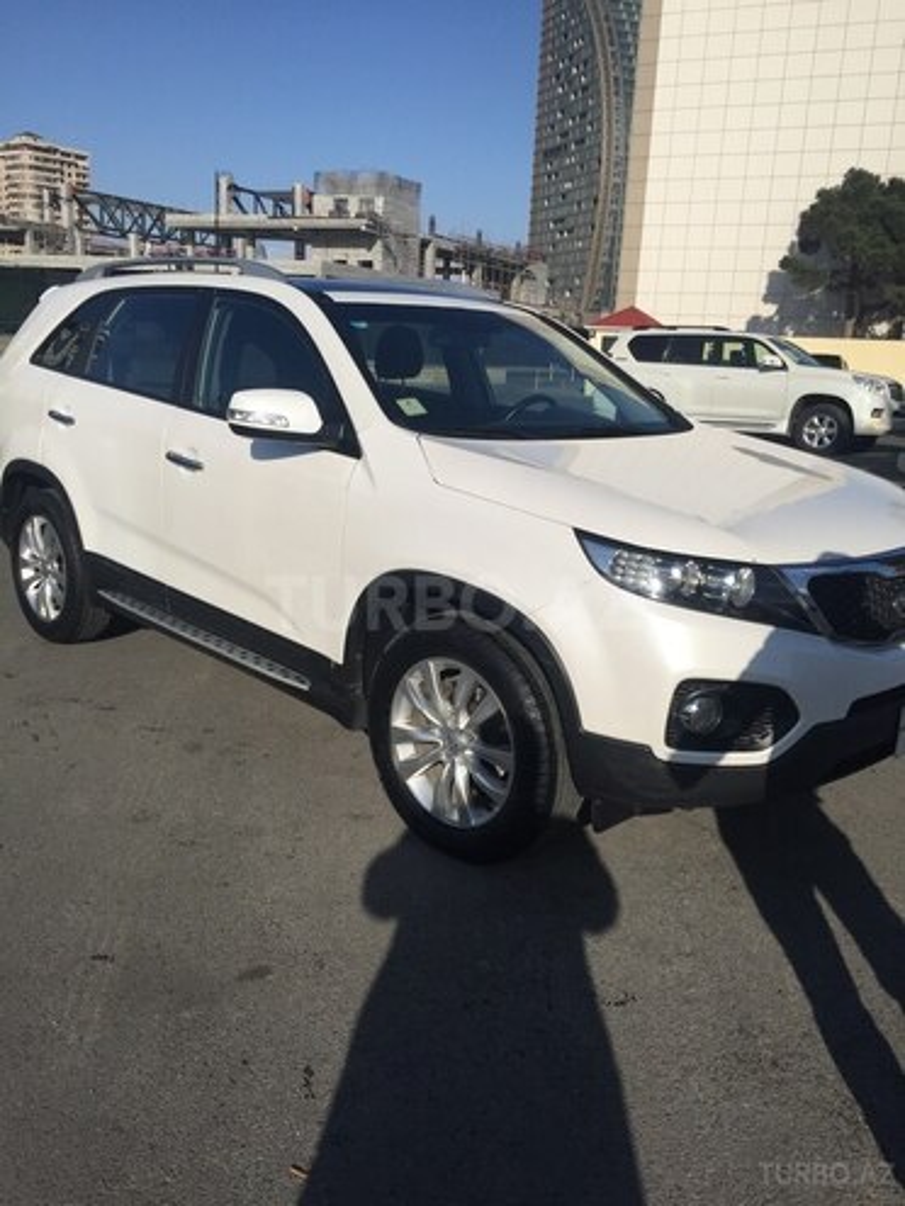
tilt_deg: -14.3
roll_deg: -1.9
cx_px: 452
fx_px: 1011
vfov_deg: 61.7
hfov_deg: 48.2
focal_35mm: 29
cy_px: 603
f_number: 2.2
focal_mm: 4.15
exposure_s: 1/4405
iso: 32
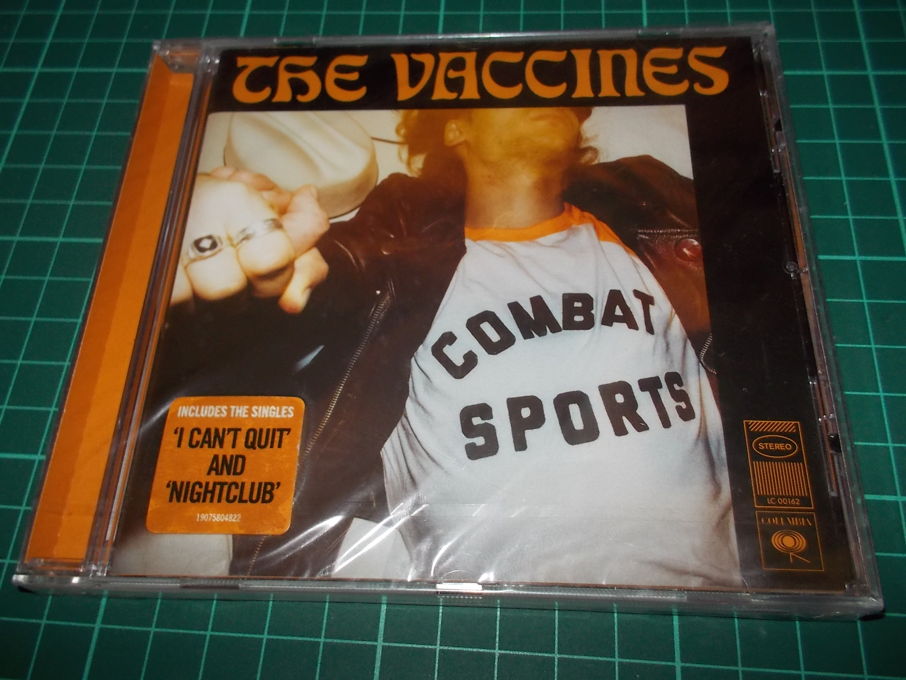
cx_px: 453
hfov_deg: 61.7
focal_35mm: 29
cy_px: 340
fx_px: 759
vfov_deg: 48.2
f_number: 3.3
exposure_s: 1/30
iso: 200
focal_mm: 4.1
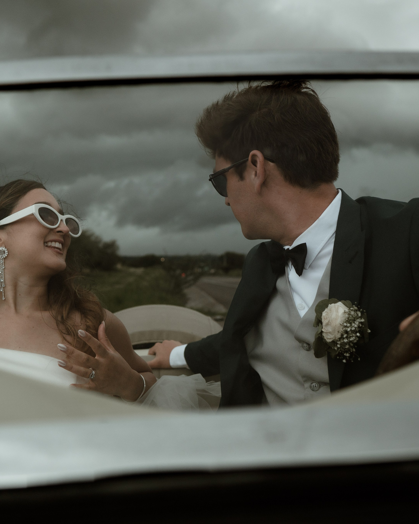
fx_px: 542
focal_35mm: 35
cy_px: 254
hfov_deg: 42.0
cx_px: 167
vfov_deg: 51.5
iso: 200
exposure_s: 1/160
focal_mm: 16
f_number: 2.2
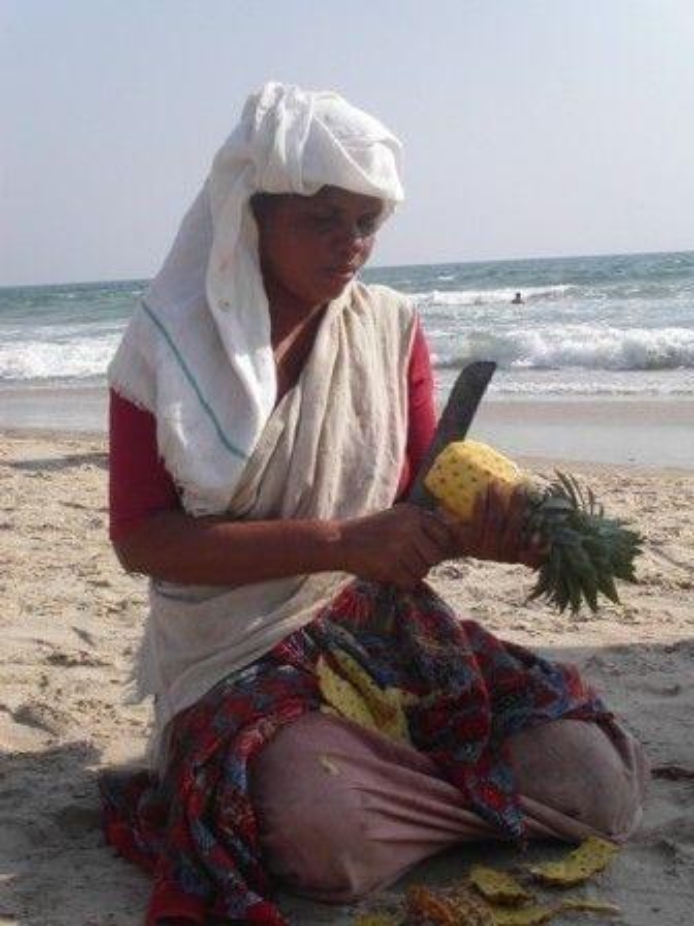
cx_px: 347
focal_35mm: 55
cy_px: 463
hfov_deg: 26.6
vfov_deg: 34.9
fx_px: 1470
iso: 100
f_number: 8
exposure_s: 1/350
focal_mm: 11.3
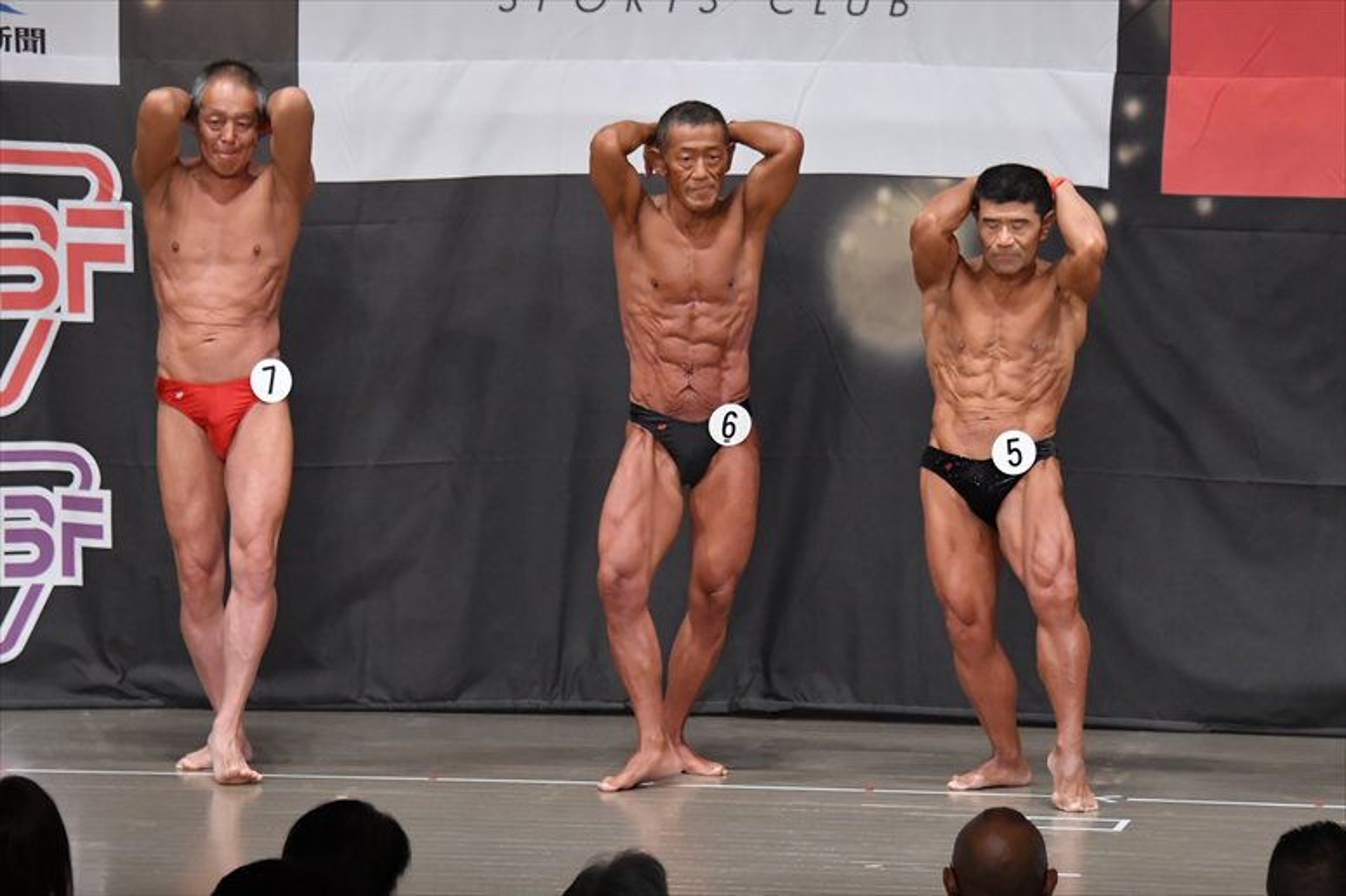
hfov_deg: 9.5
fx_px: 8110
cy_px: 448
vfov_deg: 6.3
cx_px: 673
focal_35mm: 217
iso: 5000
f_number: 5.6
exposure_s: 1/400
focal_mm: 145
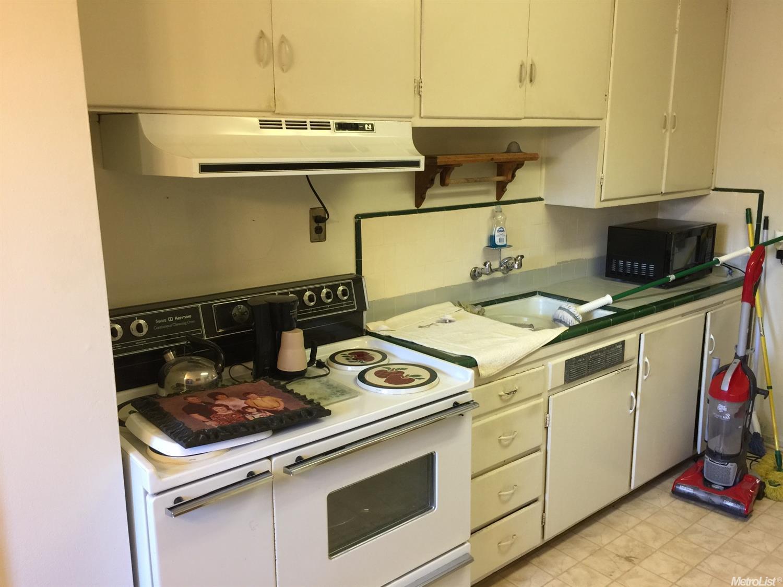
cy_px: 294
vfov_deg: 48.2
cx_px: 392
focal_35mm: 29
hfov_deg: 61.7
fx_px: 656
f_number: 2.2
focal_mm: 4.15
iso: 50
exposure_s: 1/15
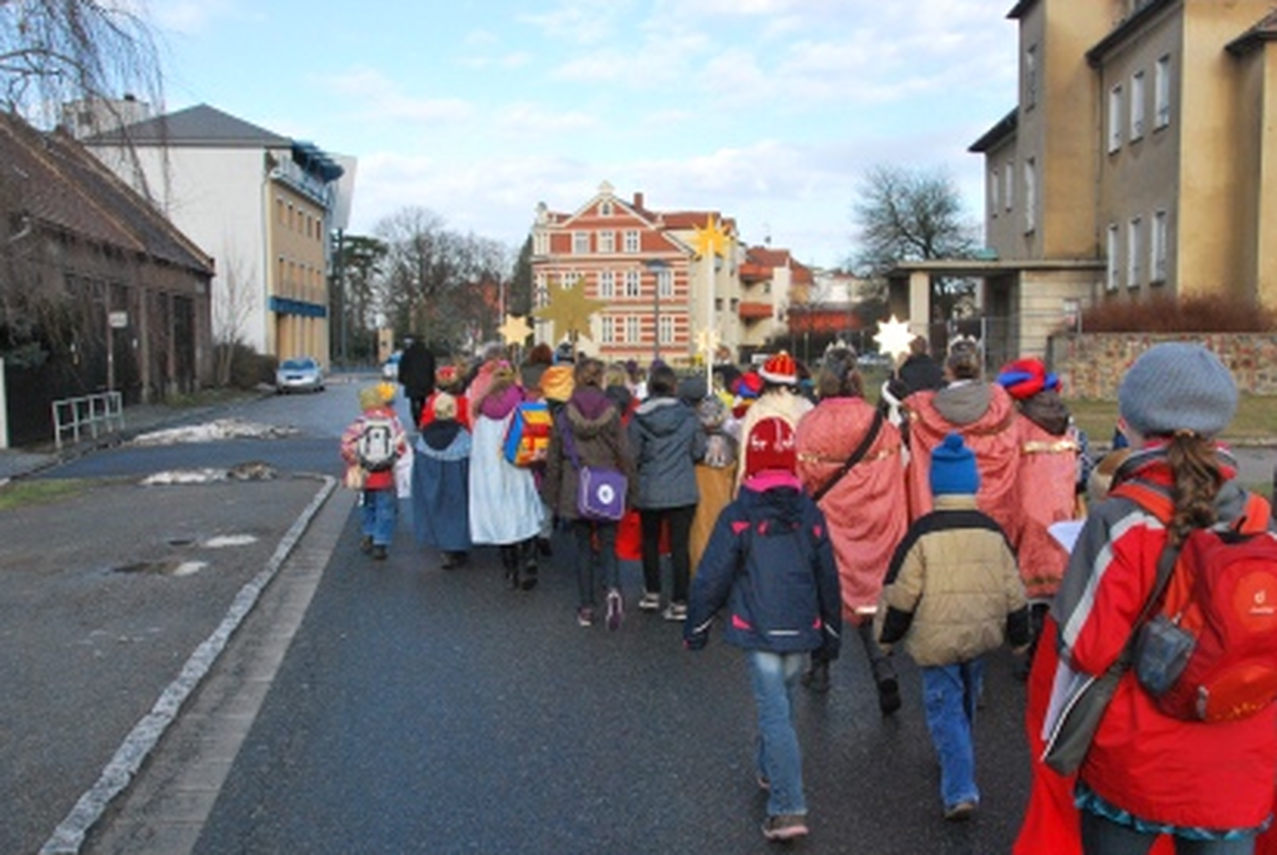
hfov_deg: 53.0
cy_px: 448
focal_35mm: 36
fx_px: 1278
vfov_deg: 37.0
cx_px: 677
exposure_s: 1/400
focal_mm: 22
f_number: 10
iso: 800
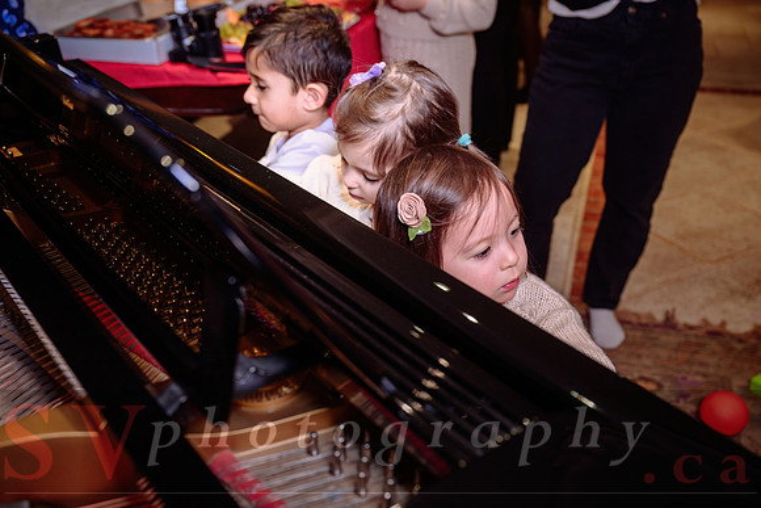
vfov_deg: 36.0
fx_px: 782
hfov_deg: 51.9
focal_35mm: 37
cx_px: 380
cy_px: 254
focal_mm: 37
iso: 500
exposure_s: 1/60
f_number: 4
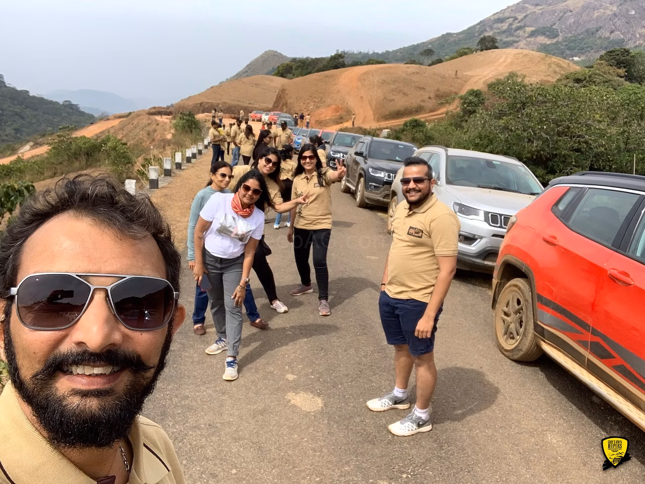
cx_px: 322
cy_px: 242
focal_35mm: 32
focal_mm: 2.87
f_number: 2.2
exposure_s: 1/611
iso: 16
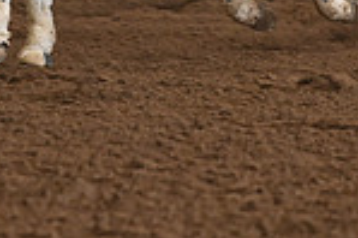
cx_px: 10
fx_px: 7758
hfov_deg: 2.6
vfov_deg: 1.8
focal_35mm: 781
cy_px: -225
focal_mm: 200
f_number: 5
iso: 3200
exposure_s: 1/250
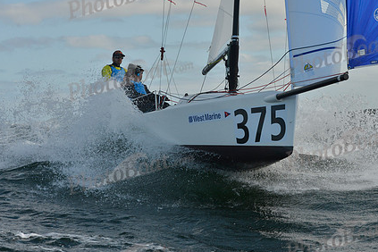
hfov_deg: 21.2
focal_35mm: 96
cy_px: 112
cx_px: 240
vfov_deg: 14.2
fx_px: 1008
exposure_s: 1/1000
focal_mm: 70
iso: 400
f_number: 10
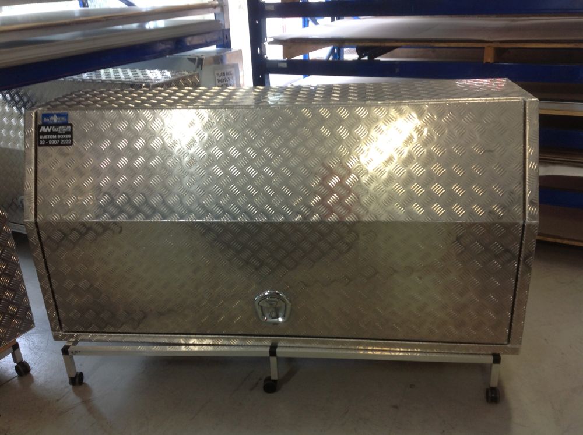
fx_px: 589
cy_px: 218
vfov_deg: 40.6
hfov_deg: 52.7
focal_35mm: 35
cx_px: 292
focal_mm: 4.28
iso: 64
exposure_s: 1/17
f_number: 2.4
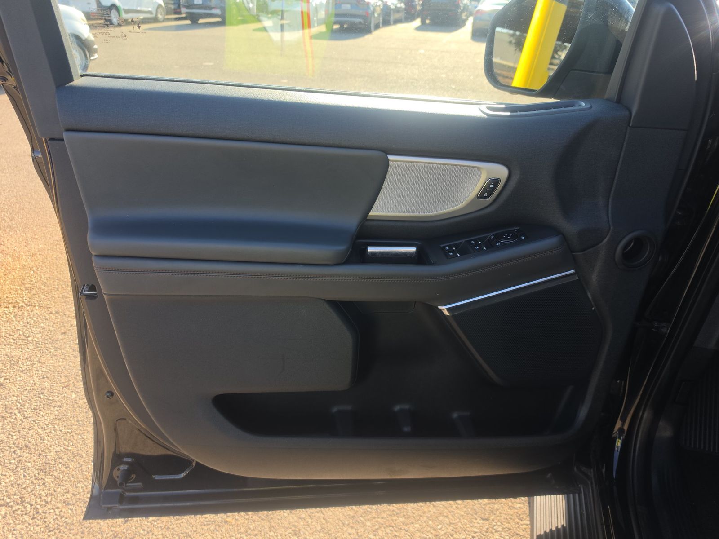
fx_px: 478
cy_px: 270
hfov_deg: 73.9
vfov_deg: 58.9
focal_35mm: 23
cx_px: 360
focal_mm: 6.5
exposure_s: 1/173
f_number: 1.4
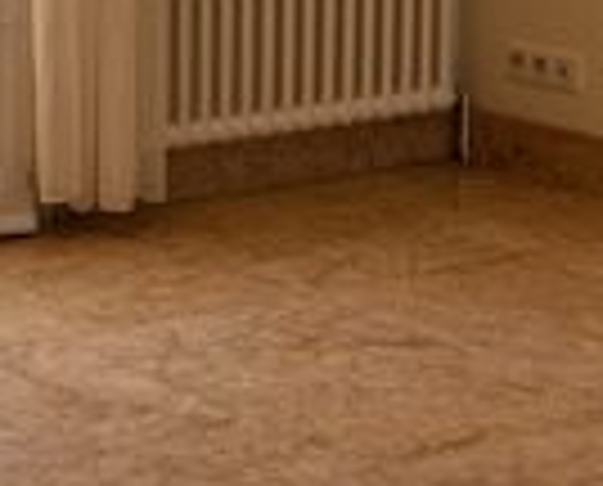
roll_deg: +0.4
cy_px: -32
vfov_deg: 10.2
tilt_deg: -9.8
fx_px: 2703
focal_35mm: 151
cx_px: -81
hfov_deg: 12.5
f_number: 1.6
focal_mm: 5.1
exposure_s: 1/463
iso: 50
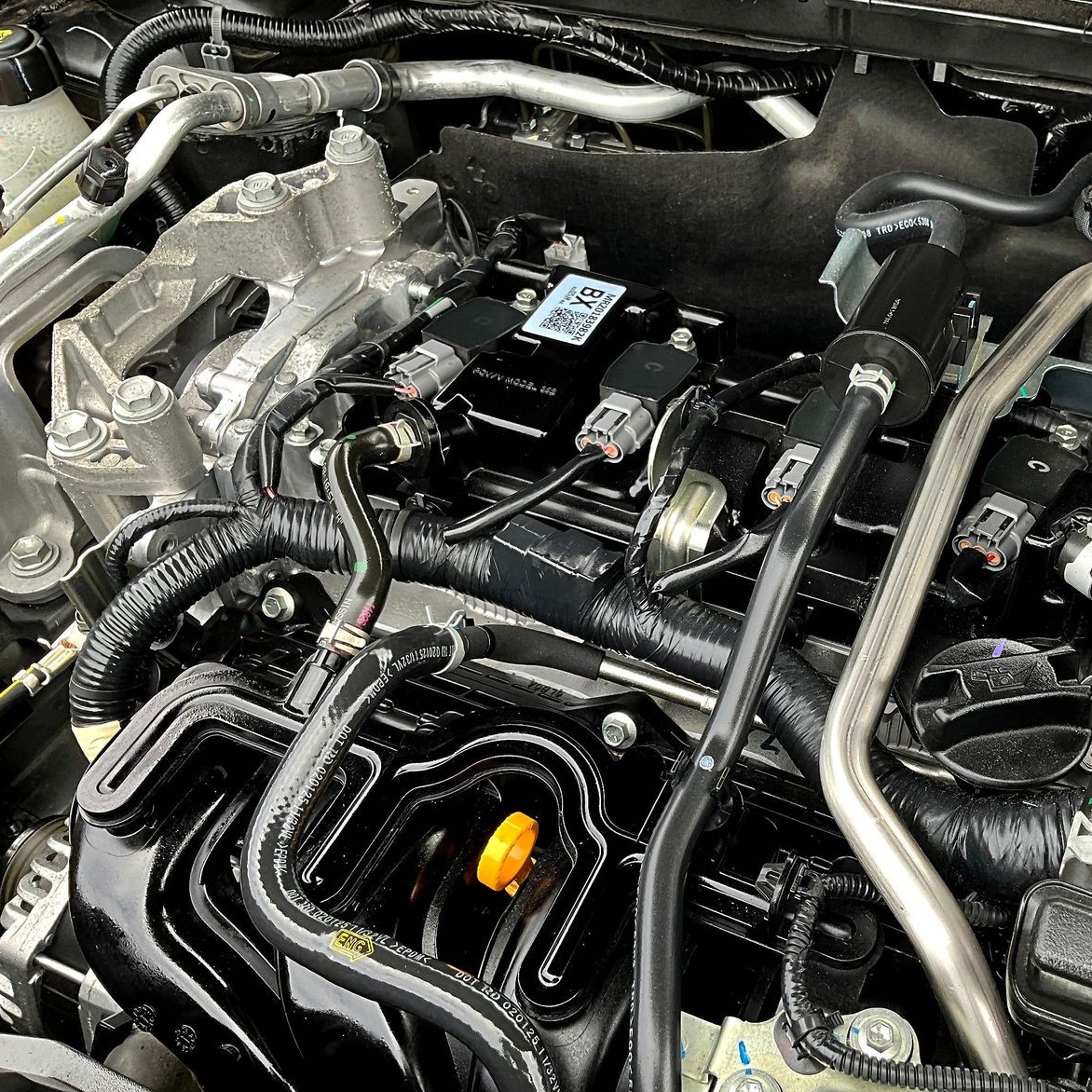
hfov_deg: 46.4
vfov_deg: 47.2
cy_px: 541
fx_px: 1249
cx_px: 735
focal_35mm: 35
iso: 32
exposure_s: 1/122
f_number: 1.8
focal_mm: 3
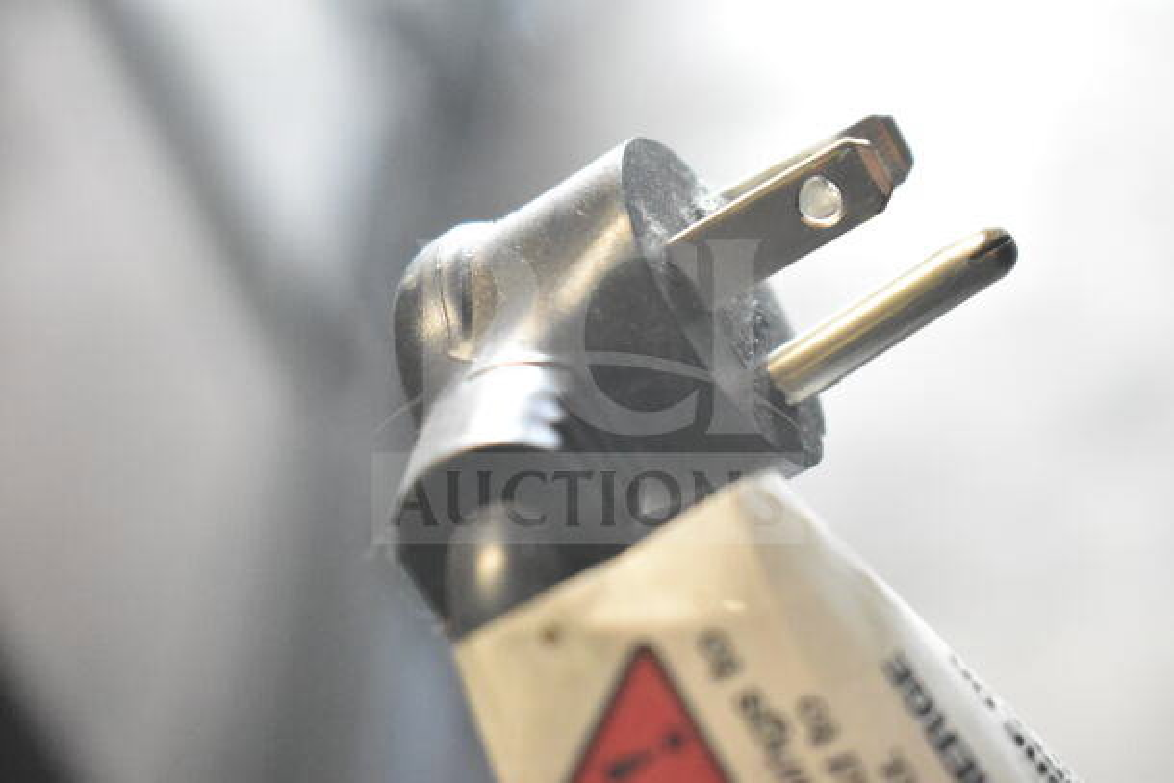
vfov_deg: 16.6
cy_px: 392
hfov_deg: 24.6
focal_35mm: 82
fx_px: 2691
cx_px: 587
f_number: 5.6
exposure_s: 1/100
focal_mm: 55
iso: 11400
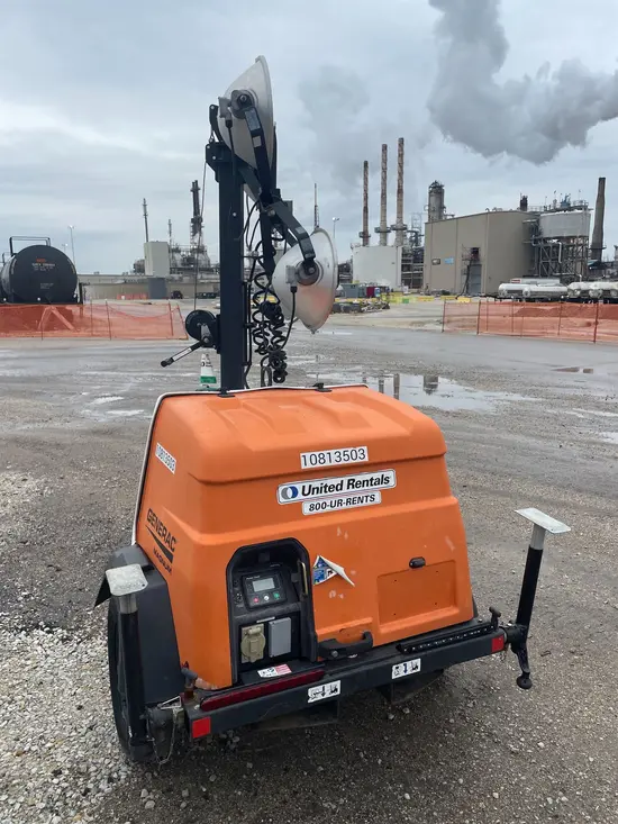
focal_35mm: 26
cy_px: 412
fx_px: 619
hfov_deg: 53.1
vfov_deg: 67.3
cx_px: 309
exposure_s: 1/1855
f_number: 1.6
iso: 50
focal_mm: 4.2
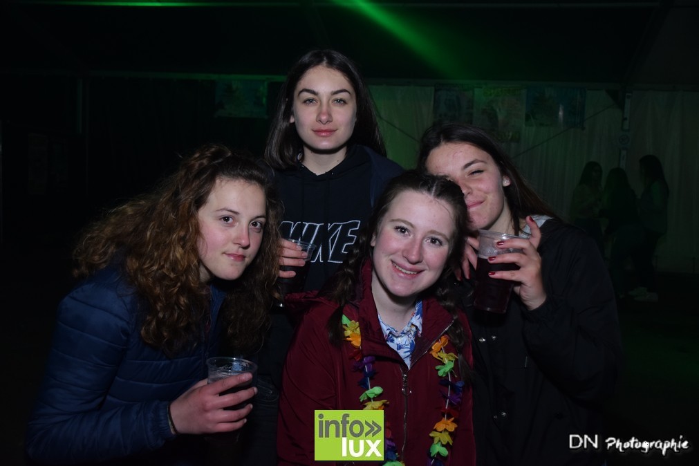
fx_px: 757
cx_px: 350
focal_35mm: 39
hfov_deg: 49.6
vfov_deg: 34.2
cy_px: 233
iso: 1250
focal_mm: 26
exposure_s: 1/40
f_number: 4
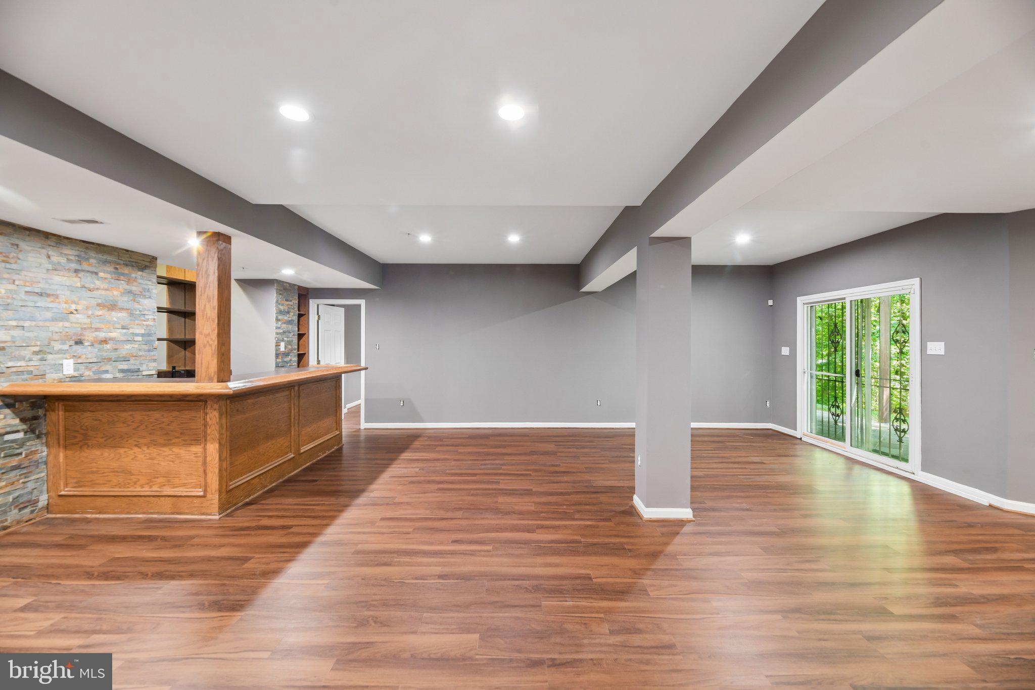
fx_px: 402
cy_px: 345
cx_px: 518
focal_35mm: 14
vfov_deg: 81.2
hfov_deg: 104.3
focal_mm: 14
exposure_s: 1/2.5
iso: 400
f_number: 8
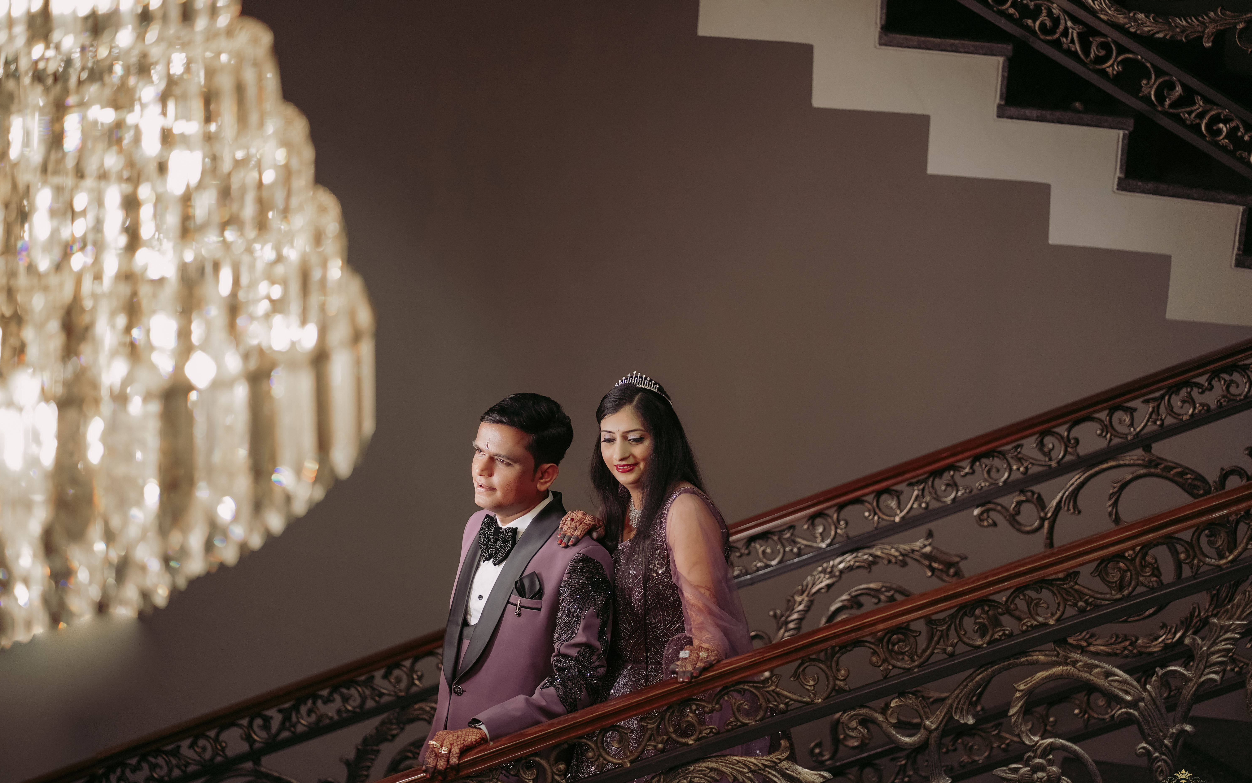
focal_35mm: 87
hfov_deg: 23.8
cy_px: 413
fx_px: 2969
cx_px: 627
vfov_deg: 15.0
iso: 640
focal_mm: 85
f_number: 1.8
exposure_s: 1/800
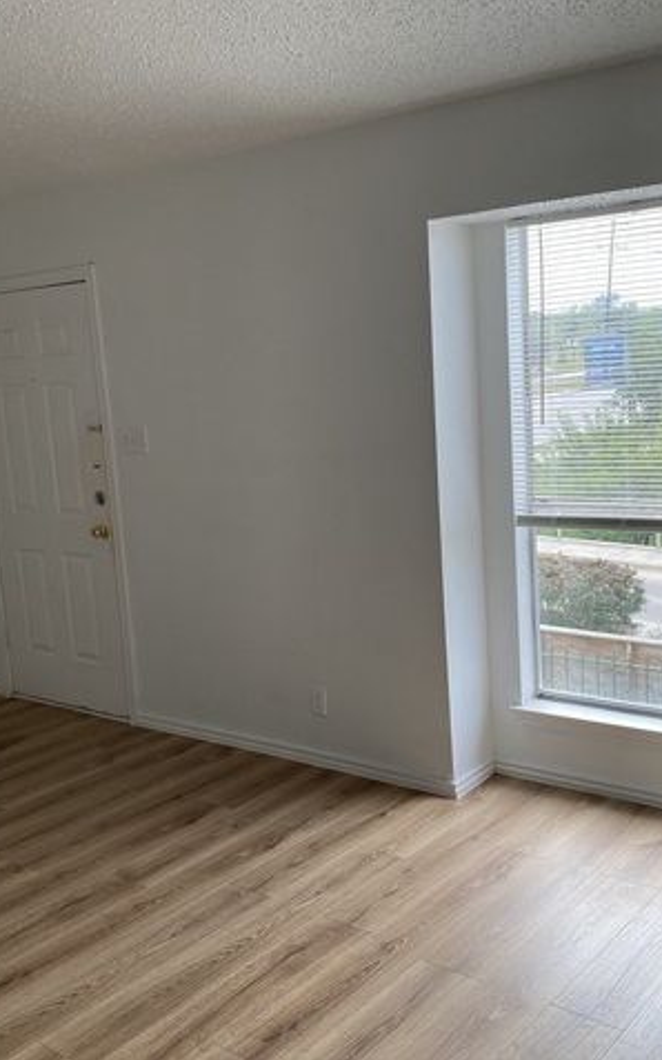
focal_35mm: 37
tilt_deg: -9.3
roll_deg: +3.2
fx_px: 1068
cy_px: 531
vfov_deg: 52.8
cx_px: 362
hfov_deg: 34.4
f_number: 1.8
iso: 32
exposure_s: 1/289
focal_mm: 4.25
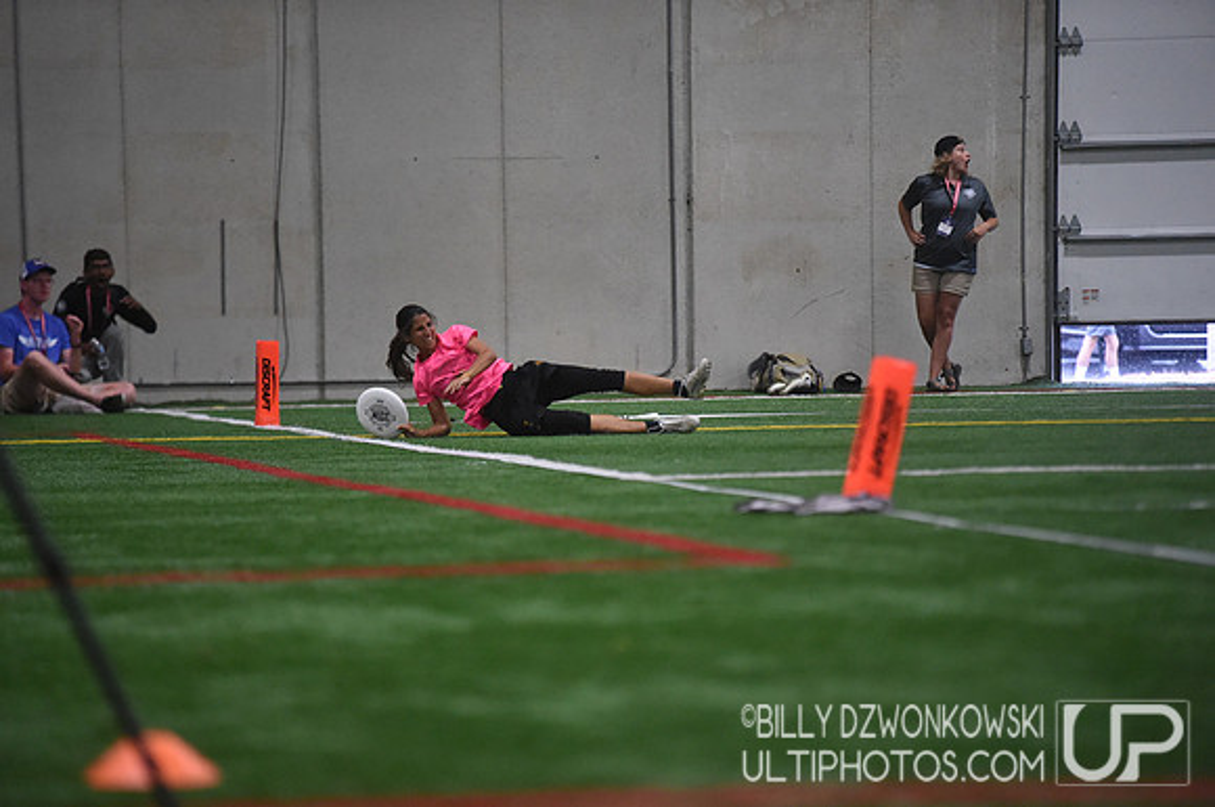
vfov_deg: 6.8
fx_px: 6741
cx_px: 608
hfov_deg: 10.3
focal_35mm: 200
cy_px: 404
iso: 10000
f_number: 2.8
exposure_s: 1/500
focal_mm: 200
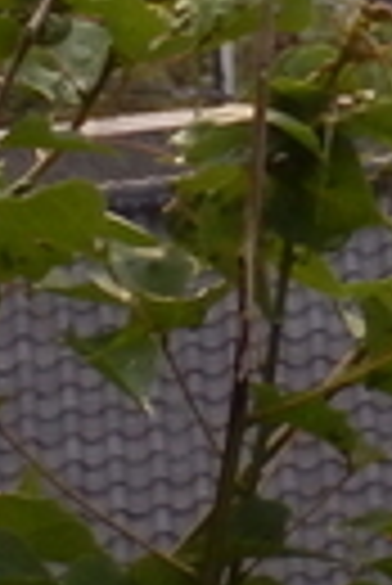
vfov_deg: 3.1
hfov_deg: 2.1
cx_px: 1726
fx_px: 10457
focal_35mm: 642
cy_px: -1269
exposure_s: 1/100
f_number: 4.5
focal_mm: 12
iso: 125
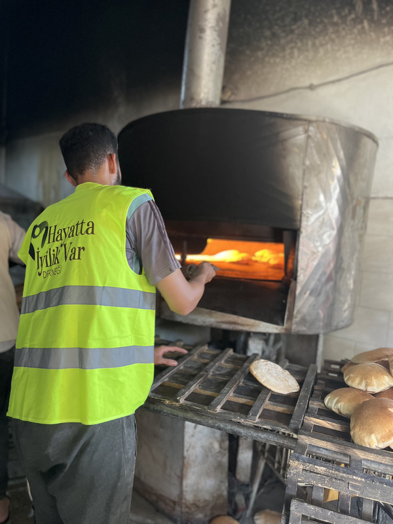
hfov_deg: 53.1
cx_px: 196
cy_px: 262
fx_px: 394
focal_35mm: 26
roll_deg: -2.1
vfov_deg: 67.3
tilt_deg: -3.8
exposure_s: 1/60
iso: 160
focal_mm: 5.1
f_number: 1.6
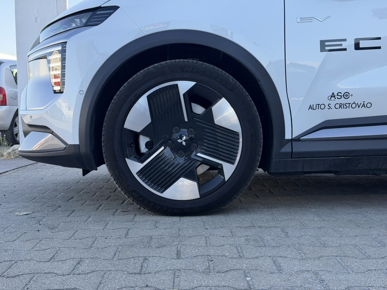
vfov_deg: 30.3
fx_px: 537
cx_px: 194
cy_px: 145
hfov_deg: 39.7
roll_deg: -0.3
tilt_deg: -4.2
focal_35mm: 48
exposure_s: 1/534
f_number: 1.78
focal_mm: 6.76
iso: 80
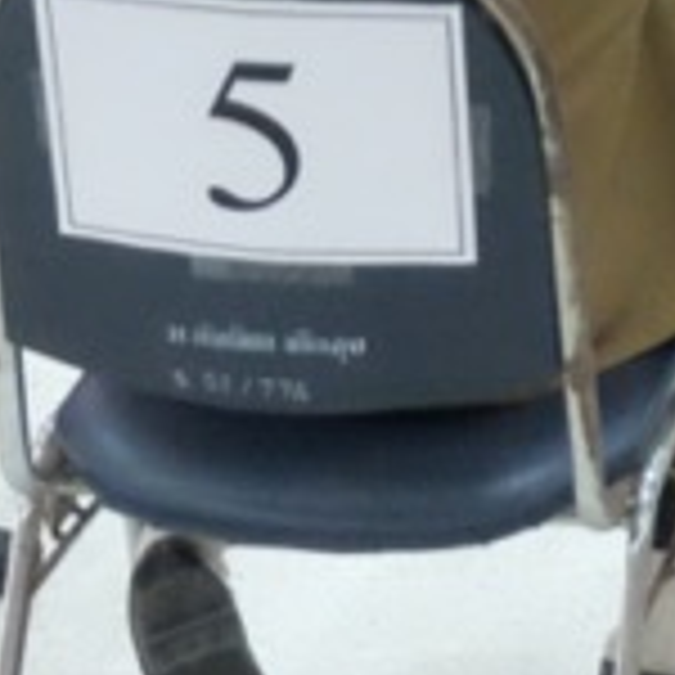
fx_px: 3861
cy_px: -677
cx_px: 1012
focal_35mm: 175
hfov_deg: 9.7
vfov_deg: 9.4
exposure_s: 1/140
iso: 6400
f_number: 3.8
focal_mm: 20.1
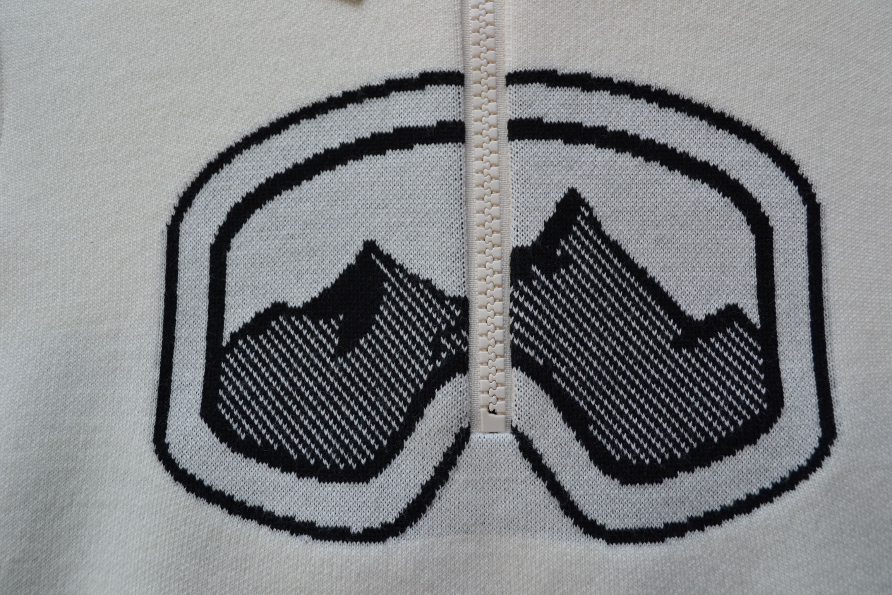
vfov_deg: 40.0
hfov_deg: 57.2
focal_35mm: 33
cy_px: 298
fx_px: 818
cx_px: 446
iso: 400
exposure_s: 1/125
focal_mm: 22
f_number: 5.6
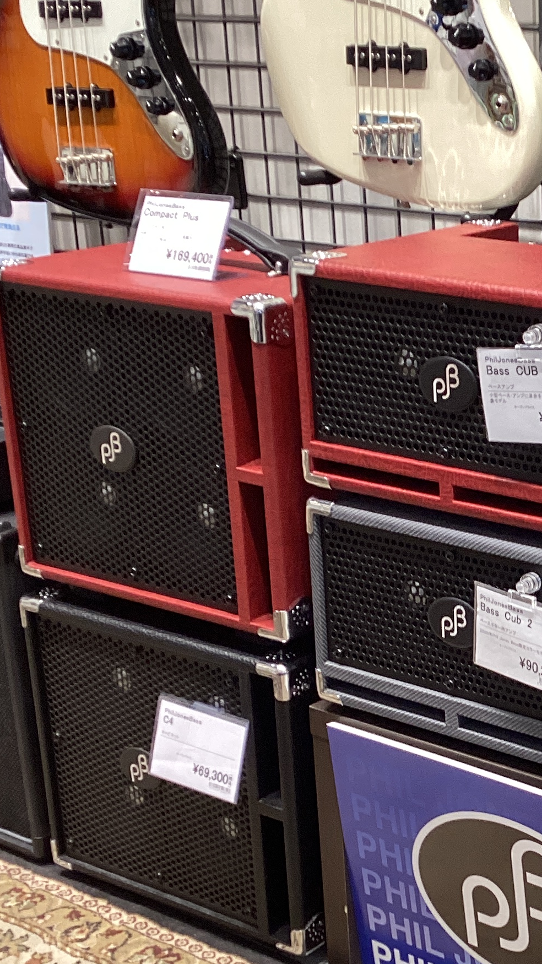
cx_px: 637
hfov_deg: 18.2
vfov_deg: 33.2
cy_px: 595
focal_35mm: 63
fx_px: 1610
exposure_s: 1/50
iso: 80
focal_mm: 3.3
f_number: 2.4
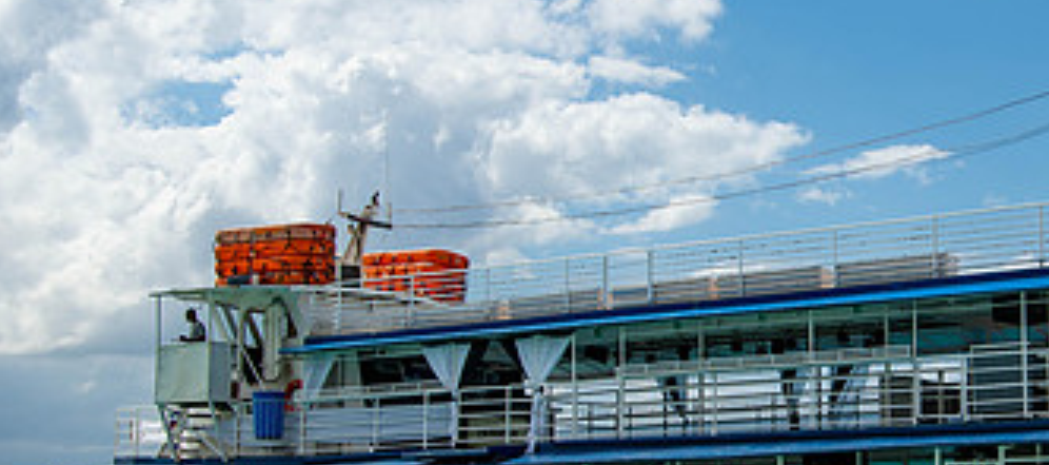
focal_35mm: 66
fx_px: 1750
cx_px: 944
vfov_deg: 15.1
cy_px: 303
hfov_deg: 31.8
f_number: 9
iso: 100
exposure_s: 1/320
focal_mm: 32
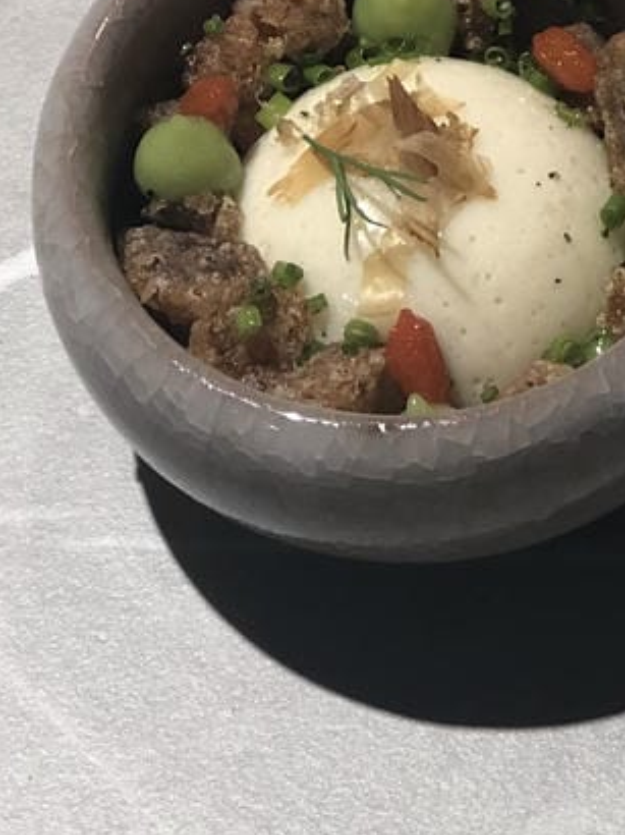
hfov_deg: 8.8
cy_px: 102
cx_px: 678
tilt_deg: -55.8
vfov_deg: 11.8
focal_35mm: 167
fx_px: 4024
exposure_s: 1/30
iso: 100
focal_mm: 6.6
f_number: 2.8
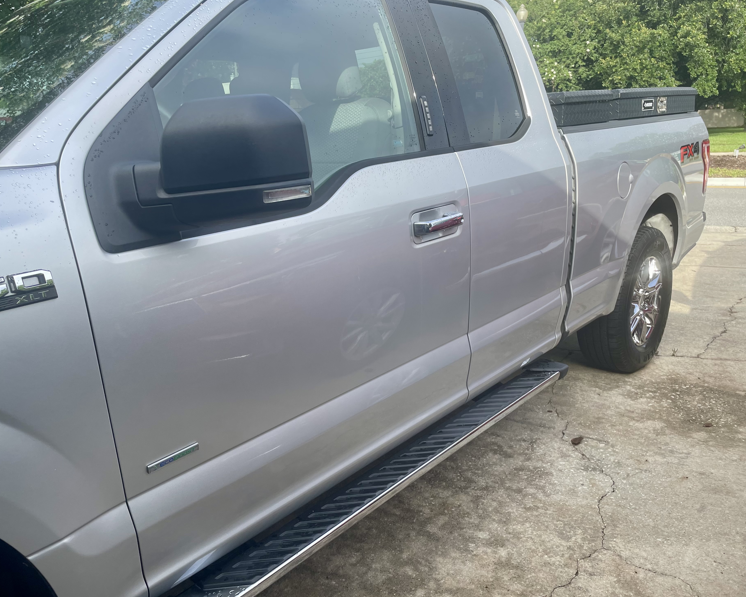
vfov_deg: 51.5
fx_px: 618
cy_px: 293
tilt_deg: -13.3
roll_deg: +3.4
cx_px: 341
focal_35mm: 28
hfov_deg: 62.1
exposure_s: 1/888
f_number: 1.6
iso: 32
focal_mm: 4.2
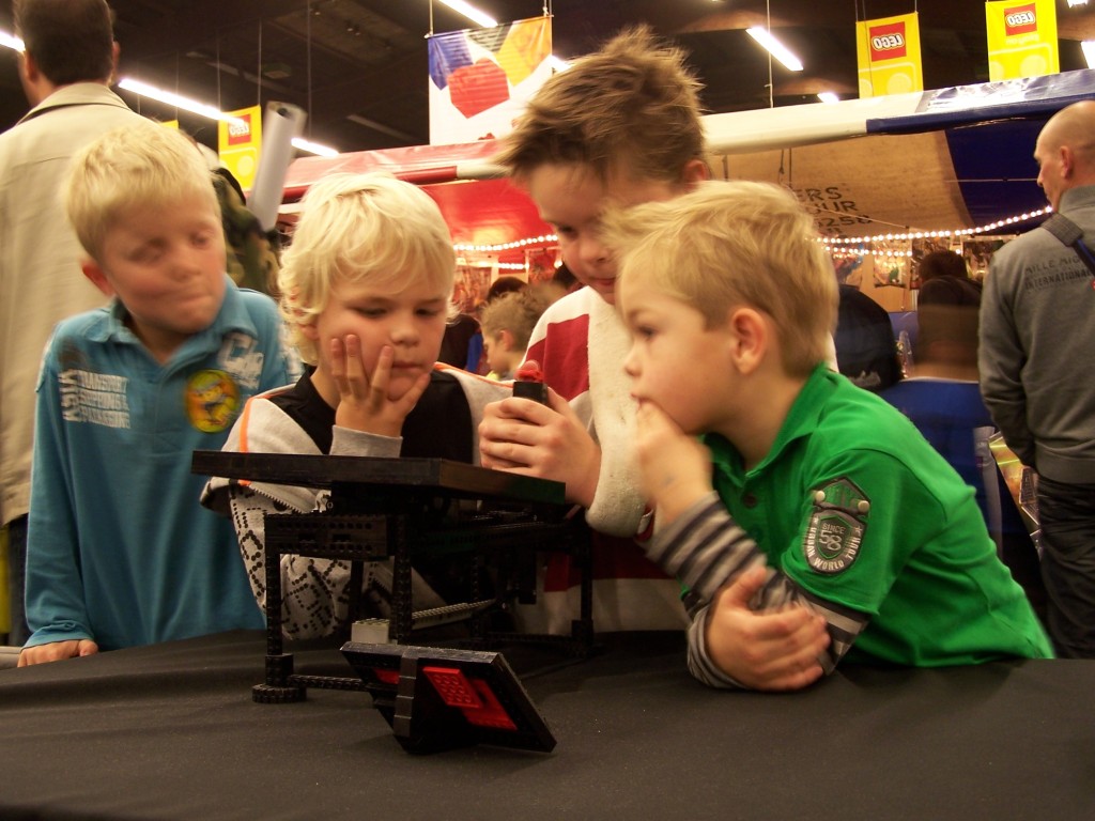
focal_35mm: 48
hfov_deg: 39.7
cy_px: 410
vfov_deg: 30.3
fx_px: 1518
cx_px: 548
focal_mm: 8
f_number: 3
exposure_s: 1/2
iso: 80
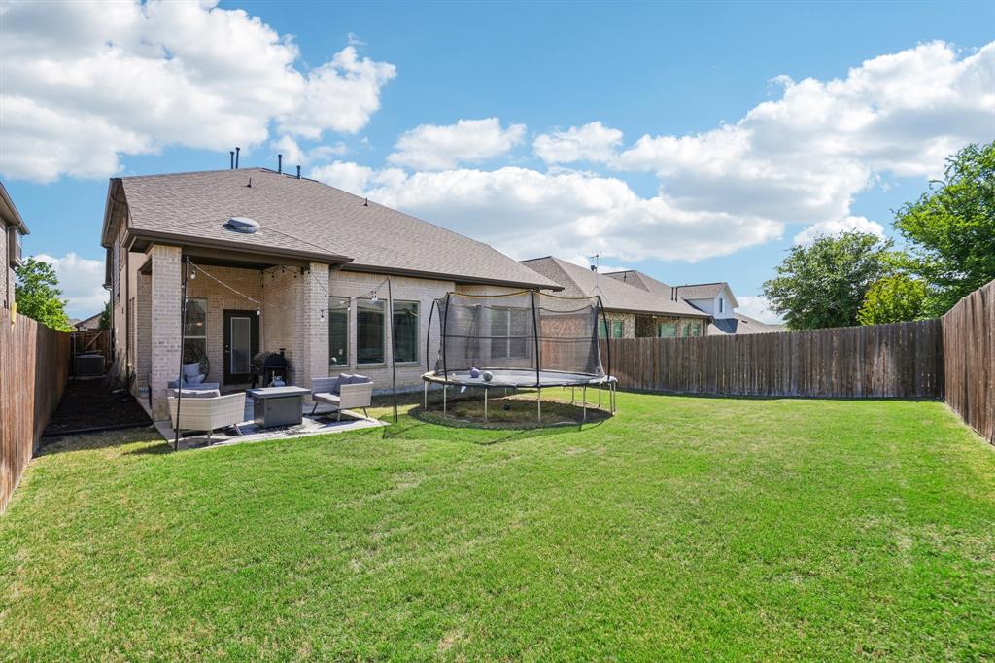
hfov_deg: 96.8
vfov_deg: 73.7
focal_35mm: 16
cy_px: 332
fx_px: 442
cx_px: 498
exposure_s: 1/320
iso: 100
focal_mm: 16
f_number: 8
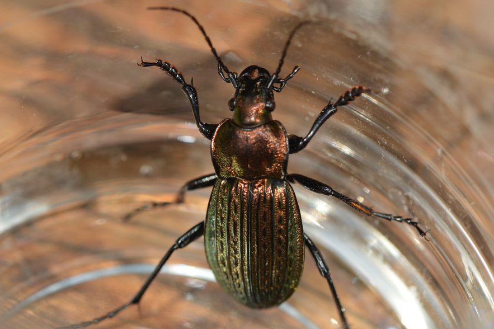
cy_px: 163
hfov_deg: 12.0
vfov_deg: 8.0
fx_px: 2353
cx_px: 259
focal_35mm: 172
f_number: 10
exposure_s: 1/200
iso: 100
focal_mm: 105
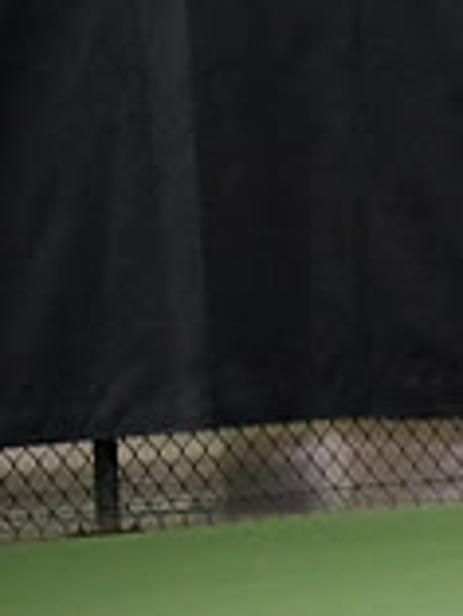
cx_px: 1103
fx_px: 8549
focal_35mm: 480
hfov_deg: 3.1
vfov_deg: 4.1
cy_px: 43
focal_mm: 135
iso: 12800
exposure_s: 1/1600
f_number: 3.2
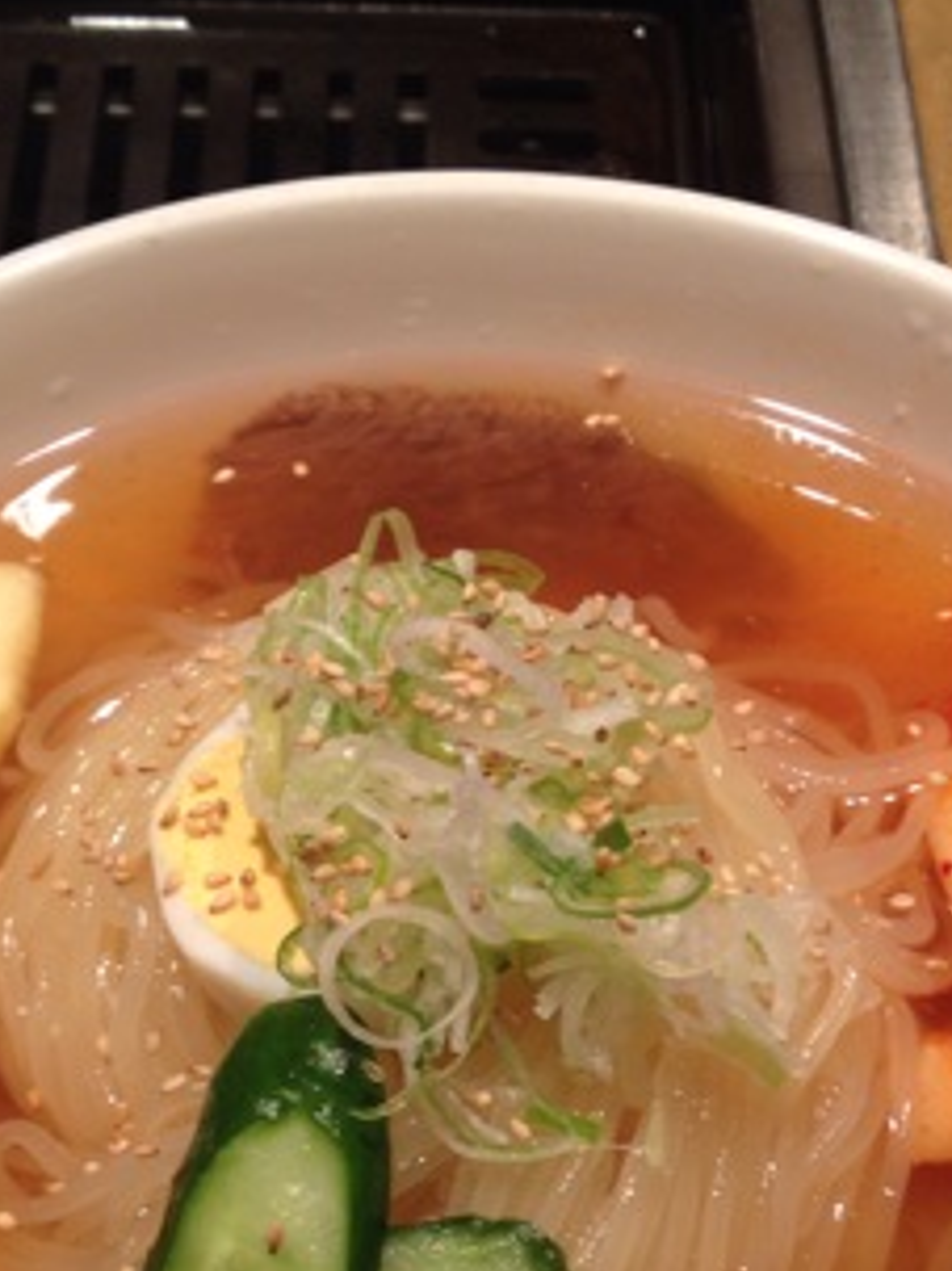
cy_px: 1019
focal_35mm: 74
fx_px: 2715
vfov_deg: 25.9
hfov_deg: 19.9
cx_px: 445
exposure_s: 1/20
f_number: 2.4
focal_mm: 4.28
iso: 64
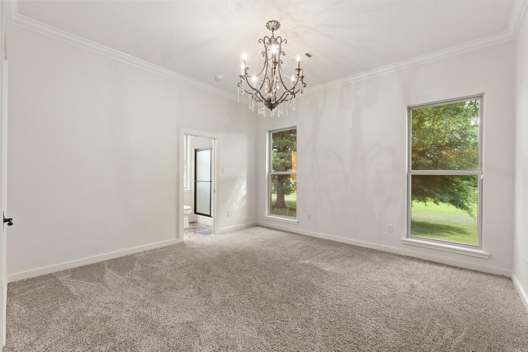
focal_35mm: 15
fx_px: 220
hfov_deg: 100.4
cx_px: 264
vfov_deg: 77.3
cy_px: 176
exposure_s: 1/2
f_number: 7.1
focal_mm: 10
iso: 400
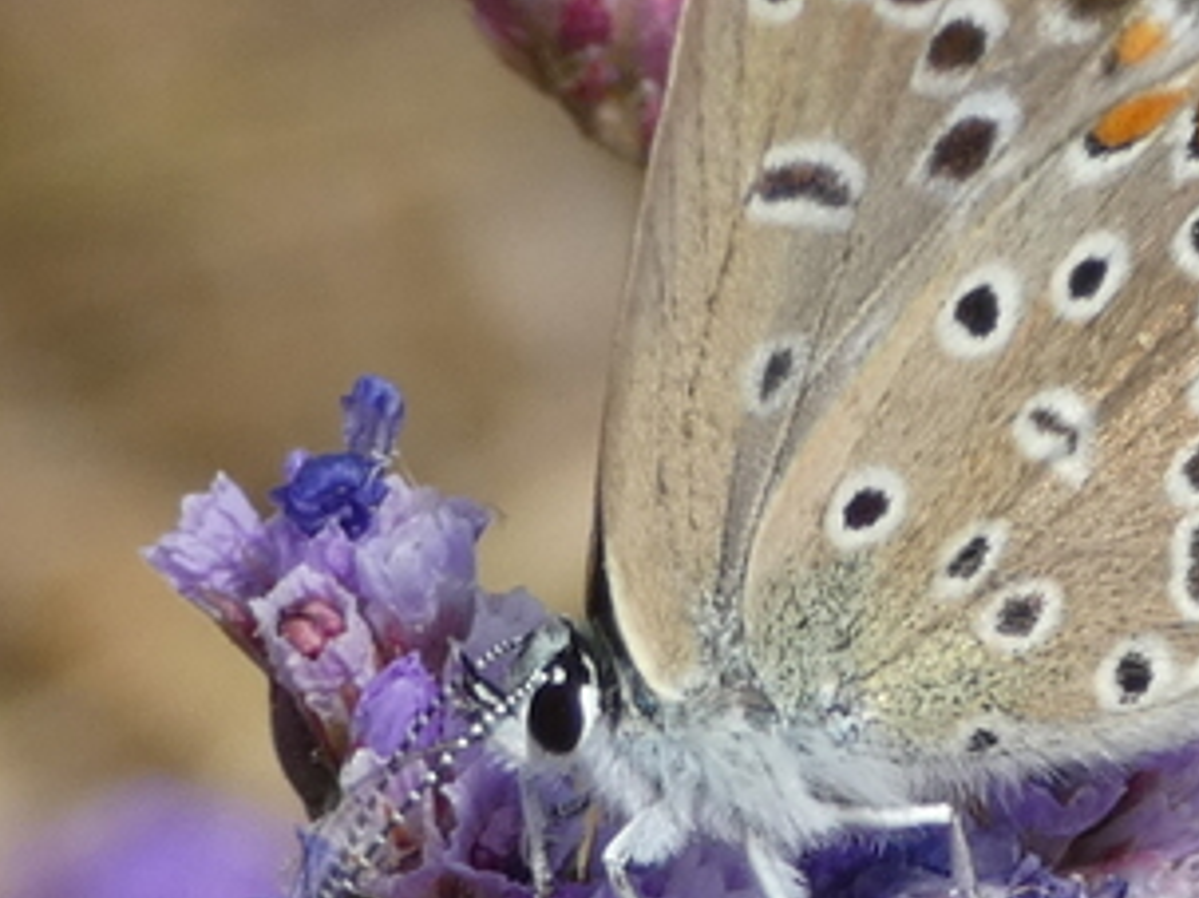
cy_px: 621
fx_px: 12880
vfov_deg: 4.0
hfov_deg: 5.3
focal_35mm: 372
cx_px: 1043
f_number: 5.2
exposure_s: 1/125
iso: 80
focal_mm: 23.7
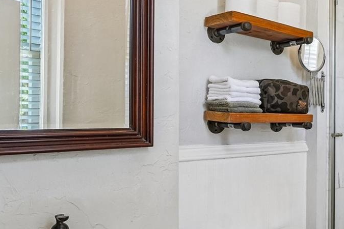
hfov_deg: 47.6
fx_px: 344
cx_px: 311
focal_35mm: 36
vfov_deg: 36.9
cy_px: 117
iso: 800
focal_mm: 10
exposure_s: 1/6
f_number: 8
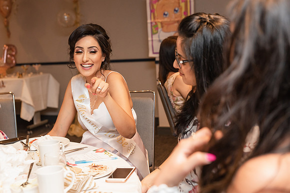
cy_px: 94
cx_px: 141
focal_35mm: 53
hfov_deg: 37.3
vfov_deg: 25.3
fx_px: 430
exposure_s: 1/160
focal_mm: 52
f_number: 4
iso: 2000
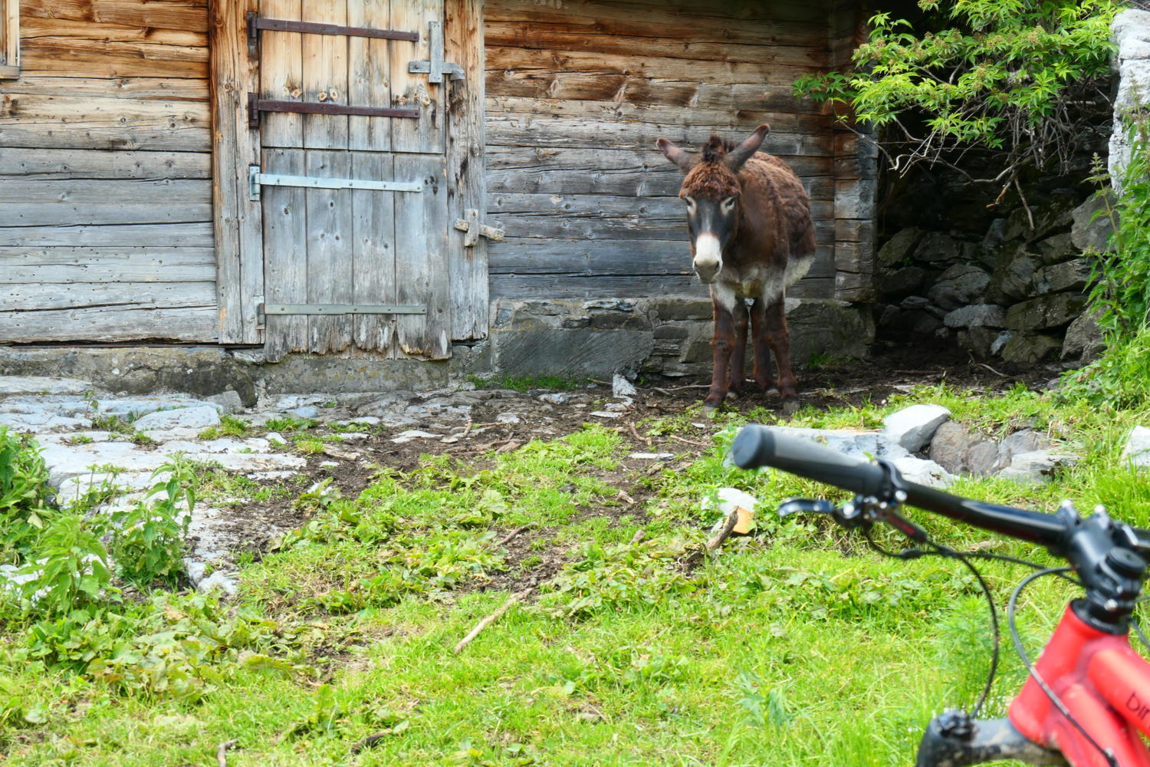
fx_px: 2012
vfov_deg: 21.6
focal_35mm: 63
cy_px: 384
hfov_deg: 31.9
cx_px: 575
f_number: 4.5
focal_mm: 23.1
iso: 200
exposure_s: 1/250
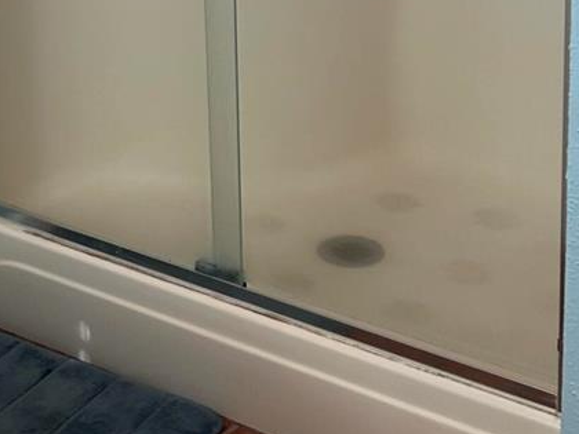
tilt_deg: -12.4
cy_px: -167
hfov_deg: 20.3
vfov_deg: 14.7
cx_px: 83
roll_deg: +2.9
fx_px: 1589
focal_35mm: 95
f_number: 1.5
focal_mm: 5.7
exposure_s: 1/120
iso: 50
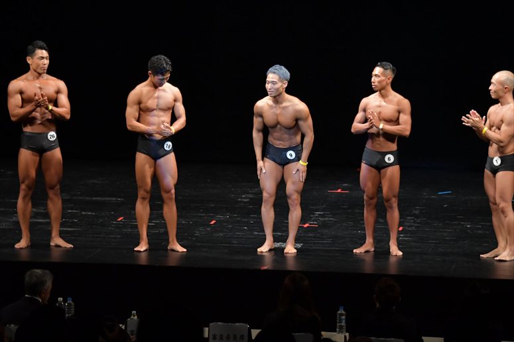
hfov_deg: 12.2
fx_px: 2398
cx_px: 257
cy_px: 171
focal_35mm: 168
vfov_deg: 8.2
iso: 3200
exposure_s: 1/400
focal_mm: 112
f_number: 5.6
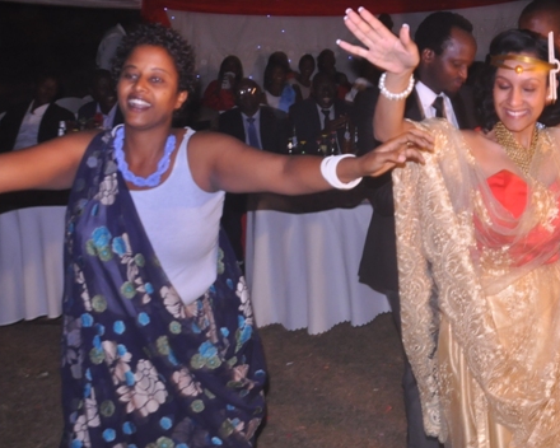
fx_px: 762
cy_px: 136
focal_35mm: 46
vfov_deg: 32.4
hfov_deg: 38.4
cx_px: 470
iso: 800
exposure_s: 1/60
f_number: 5.6
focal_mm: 18
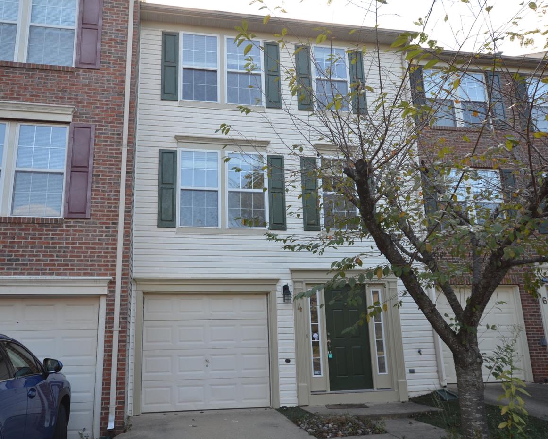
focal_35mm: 30
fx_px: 480
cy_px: 223
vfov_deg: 49.1
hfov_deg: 59.3
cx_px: 242
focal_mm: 17
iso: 200
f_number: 5.6
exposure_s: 1/125
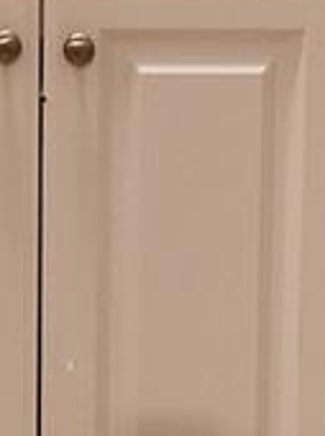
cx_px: 41
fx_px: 1155
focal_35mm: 92
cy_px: 67
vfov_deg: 21.0
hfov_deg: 15.9
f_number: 2.2
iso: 320
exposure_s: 1/30
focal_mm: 1.74
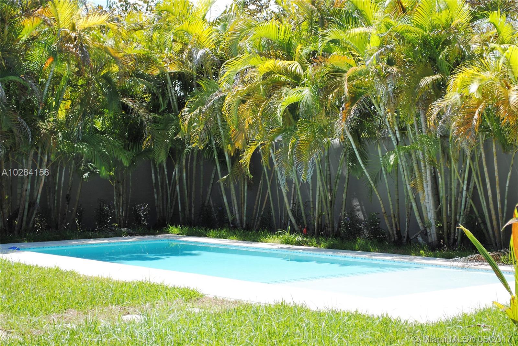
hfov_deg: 29.8
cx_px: 259
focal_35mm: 68
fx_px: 972
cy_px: 173
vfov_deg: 20.2
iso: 100
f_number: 6.3
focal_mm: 45
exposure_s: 1/200
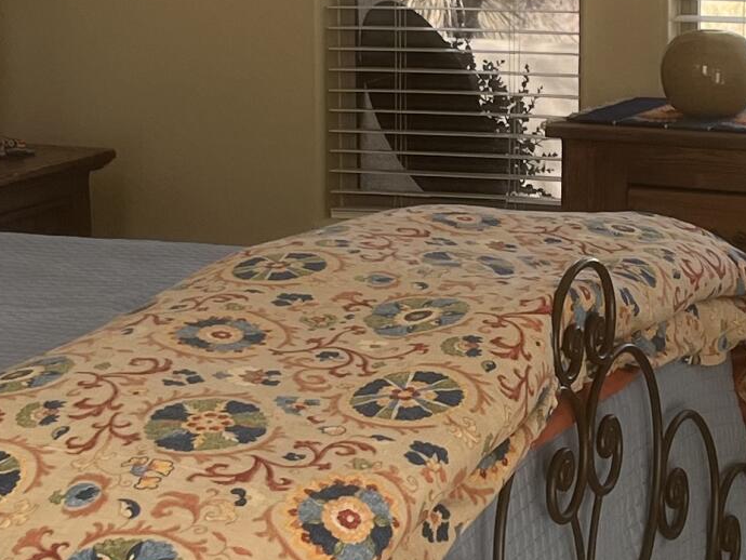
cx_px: 592
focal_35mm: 113
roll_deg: -0.4
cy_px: 179
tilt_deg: -8.9
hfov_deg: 17.3
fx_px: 2436
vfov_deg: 13.1
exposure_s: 1/122
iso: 40
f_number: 1.6
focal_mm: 5.1
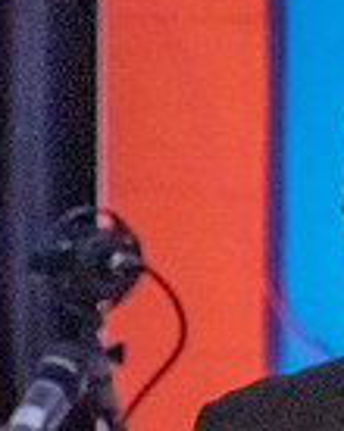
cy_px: 461
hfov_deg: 0.9
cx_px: 338
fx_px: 22690
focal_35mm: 1779
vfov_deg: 1.1
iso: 12800
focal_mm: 300
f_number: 6.3
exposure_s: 1/200
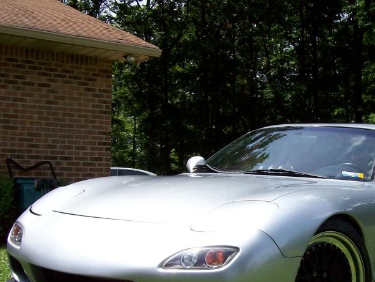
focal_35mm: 60
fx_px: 650
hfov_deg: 31.5
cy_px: 221
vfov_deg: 24.1
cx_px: 289
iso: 80
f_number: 4.8
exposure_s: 1/633
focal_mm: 6
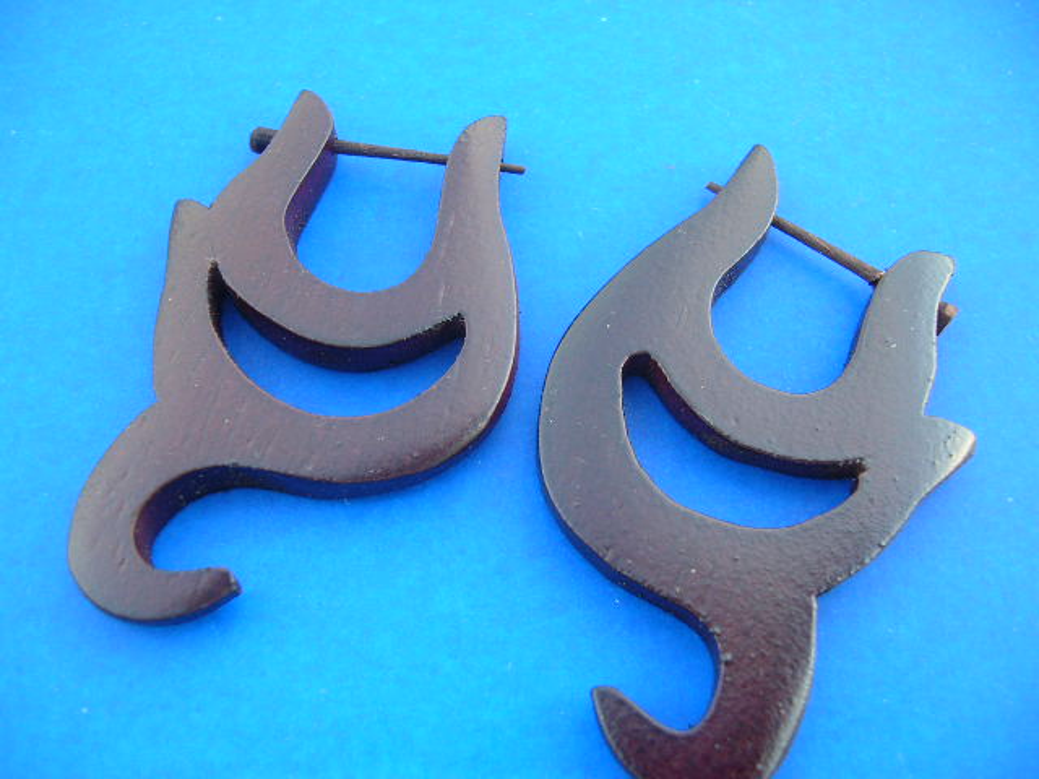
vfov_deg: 40.7
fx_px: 1051
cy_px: 390
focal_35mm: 35
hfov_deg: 52.6
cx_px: 520
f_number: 2.8
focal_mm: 5.8
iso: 50
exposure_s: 1/35.4
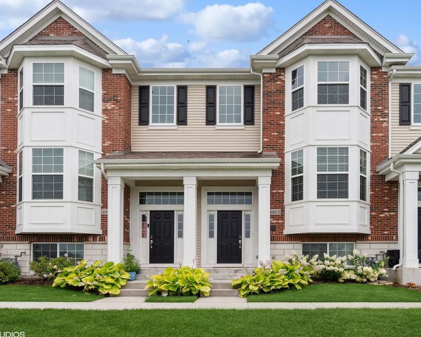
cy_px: 167
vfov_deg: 61.8
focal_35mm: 23
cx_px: 220
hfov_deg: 73.6
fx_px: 281
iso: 320
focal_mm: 13
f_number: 8
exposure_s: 1/125
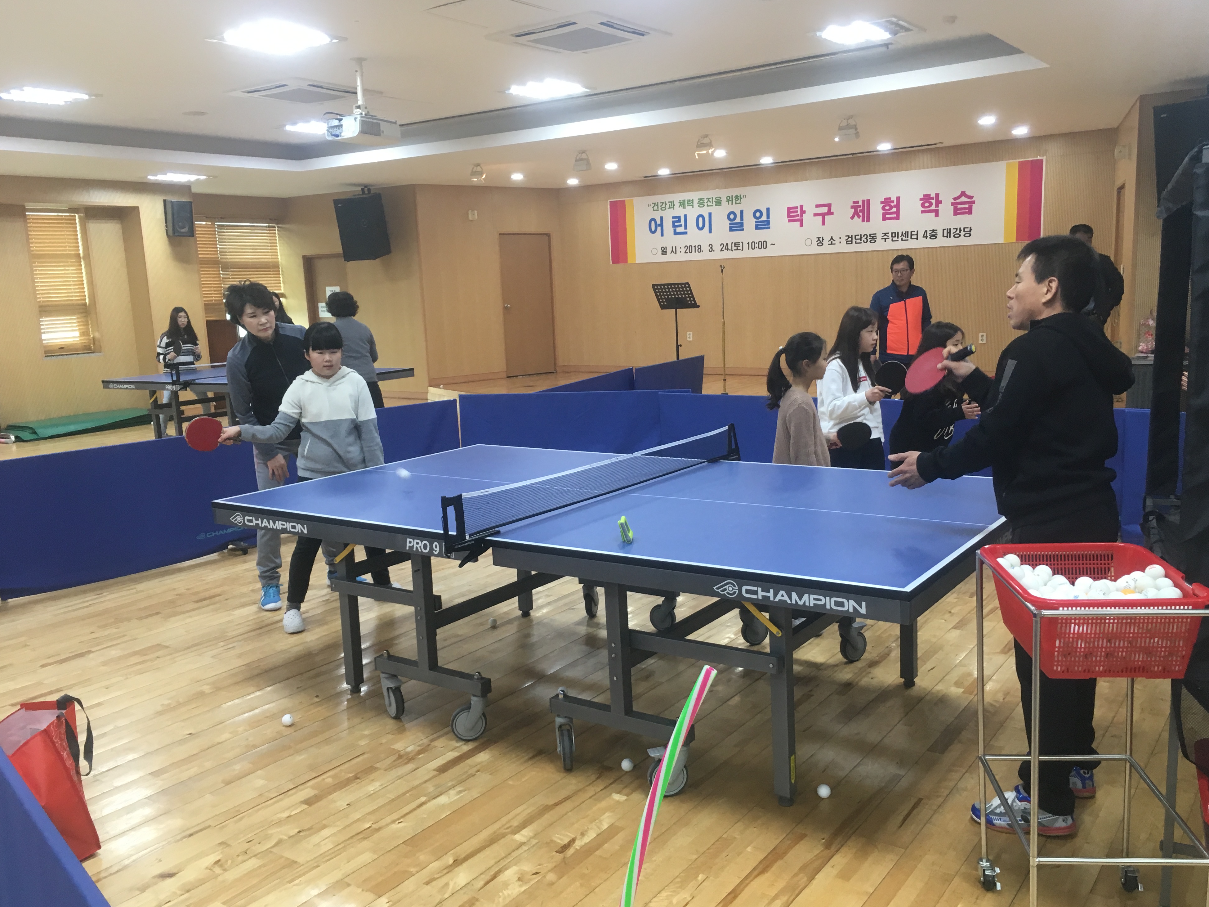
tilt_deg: -9.1
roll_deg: -0.1
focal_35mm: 30
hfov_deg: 60.0
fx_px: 1048
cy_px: 463
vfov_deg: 46.8
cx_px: 616
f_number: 2.2
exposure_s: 1/30
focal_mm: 4.15
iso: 40
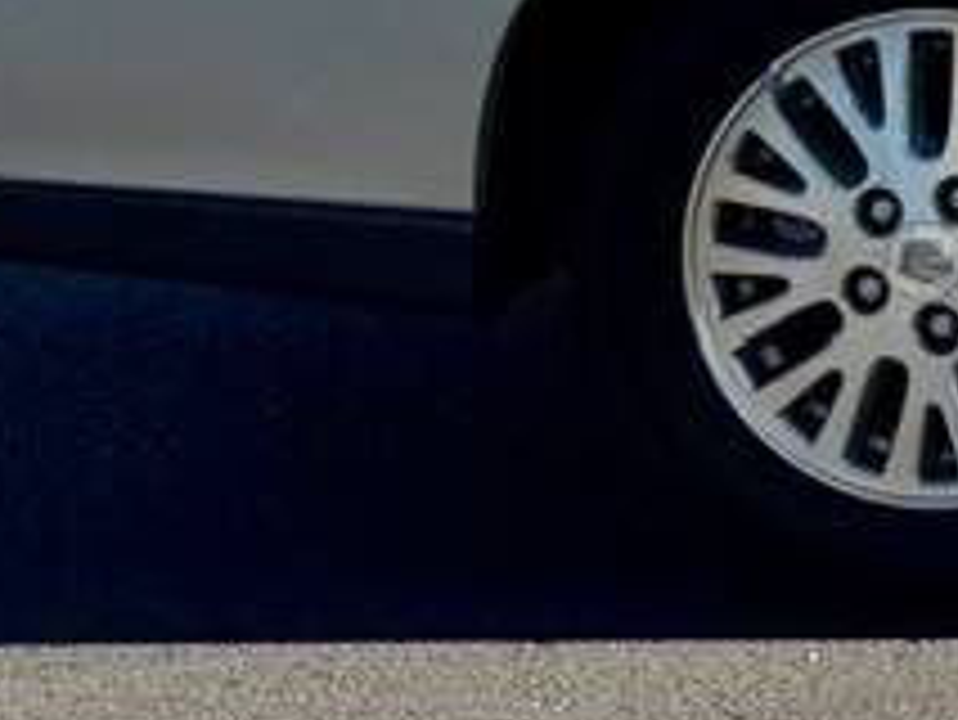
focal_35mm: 144
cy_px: -513
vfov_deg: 9.8
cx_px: 2415
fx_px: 3987
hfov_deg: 11.1
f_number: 1.78
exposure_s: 1/4405
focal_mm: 6.76
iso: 80
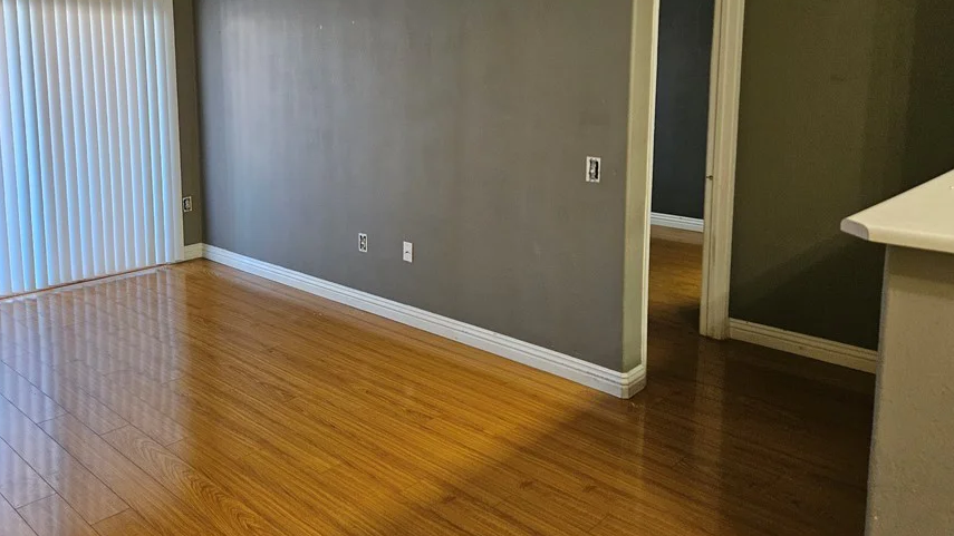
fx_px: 759
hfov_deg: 63.9
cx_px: 403
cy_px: 154
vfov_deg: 38.2
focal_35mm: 30
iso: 800
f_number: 1.8
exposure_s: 1/120
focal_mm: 5.4
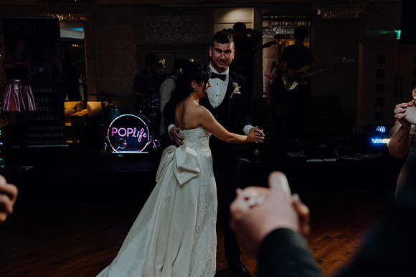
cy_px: 138
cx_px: 208
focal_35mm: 39
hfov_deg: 49.5
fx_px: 451
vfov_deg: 34.2
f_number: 3.5
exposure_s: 1/160
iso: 2500
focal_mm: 39
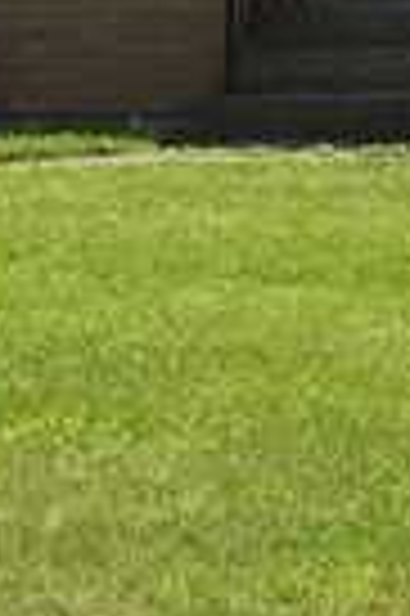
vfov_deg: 10.4
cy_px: -337
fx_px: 3254
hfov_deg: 7.2
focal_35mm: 190
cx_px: 442
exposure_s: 1/640
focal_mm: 7.1
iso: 64
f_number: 3.2
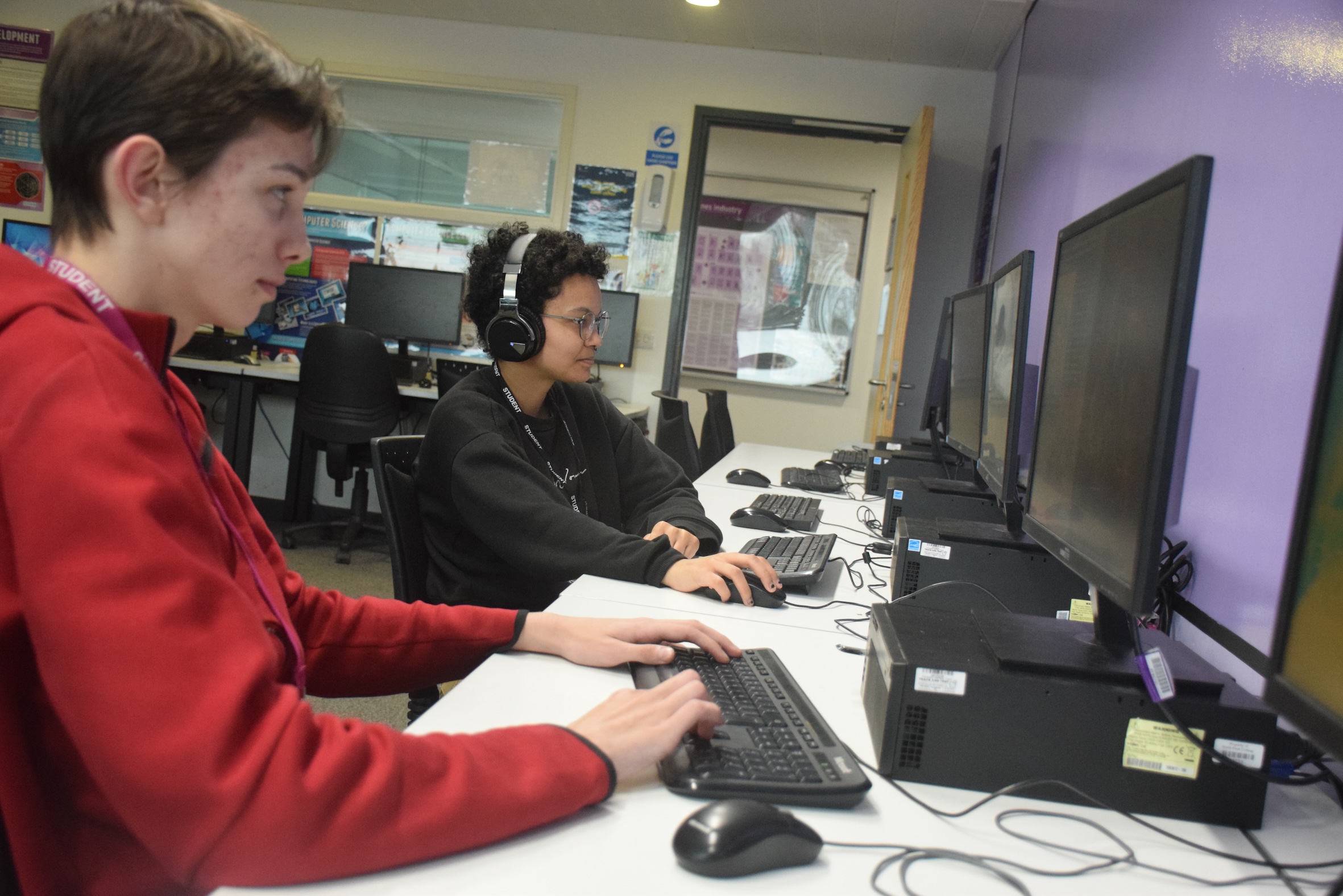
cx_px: 672
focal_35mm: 39
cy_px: 448
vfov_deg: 34.2
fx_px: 1455
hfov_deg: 49.6
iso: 2500
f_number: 4
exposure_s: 1/180
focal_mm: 26
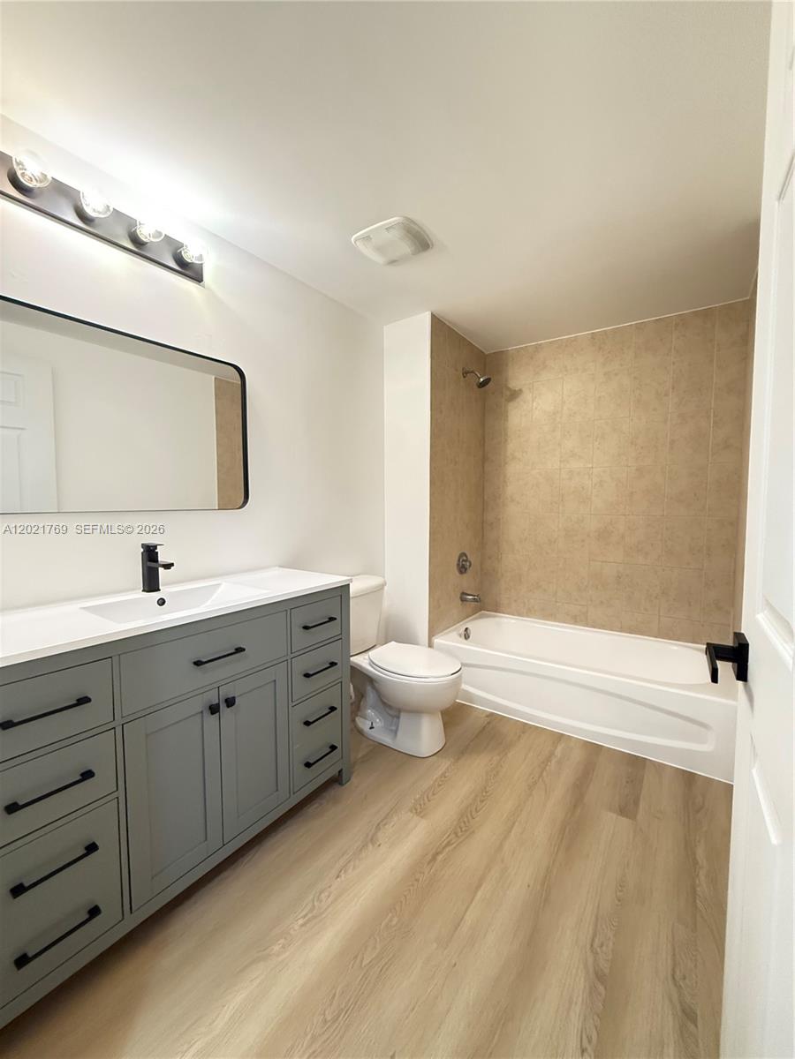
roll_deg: +0.1
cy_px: 530
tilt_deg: -3.1
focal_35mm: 14
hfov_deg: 85.7
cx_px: 398
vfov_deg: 102.1
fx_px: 429
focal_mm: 2.22
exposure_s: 1/60
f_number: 2.2
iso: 640
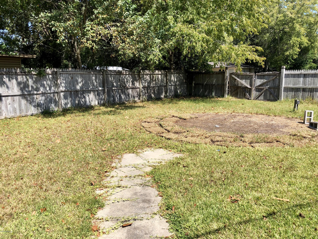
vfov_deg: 49.7
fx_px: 257
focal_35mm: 28
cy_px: 120
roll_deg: +1.0
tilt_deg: -9.7
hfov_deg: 63.4
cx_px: 159
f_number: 1.8
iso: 20
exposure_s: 1/1389
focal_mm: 4
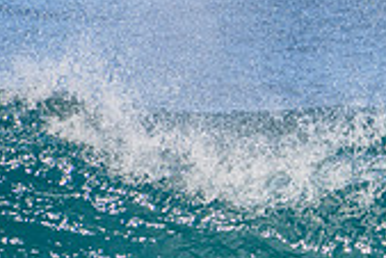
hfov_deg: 0.8
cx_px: 619
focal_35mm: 2573
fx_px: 27611
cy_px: 341
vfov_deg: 0.5
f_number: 5.6
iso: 450
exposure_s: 1/2000
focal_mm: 500
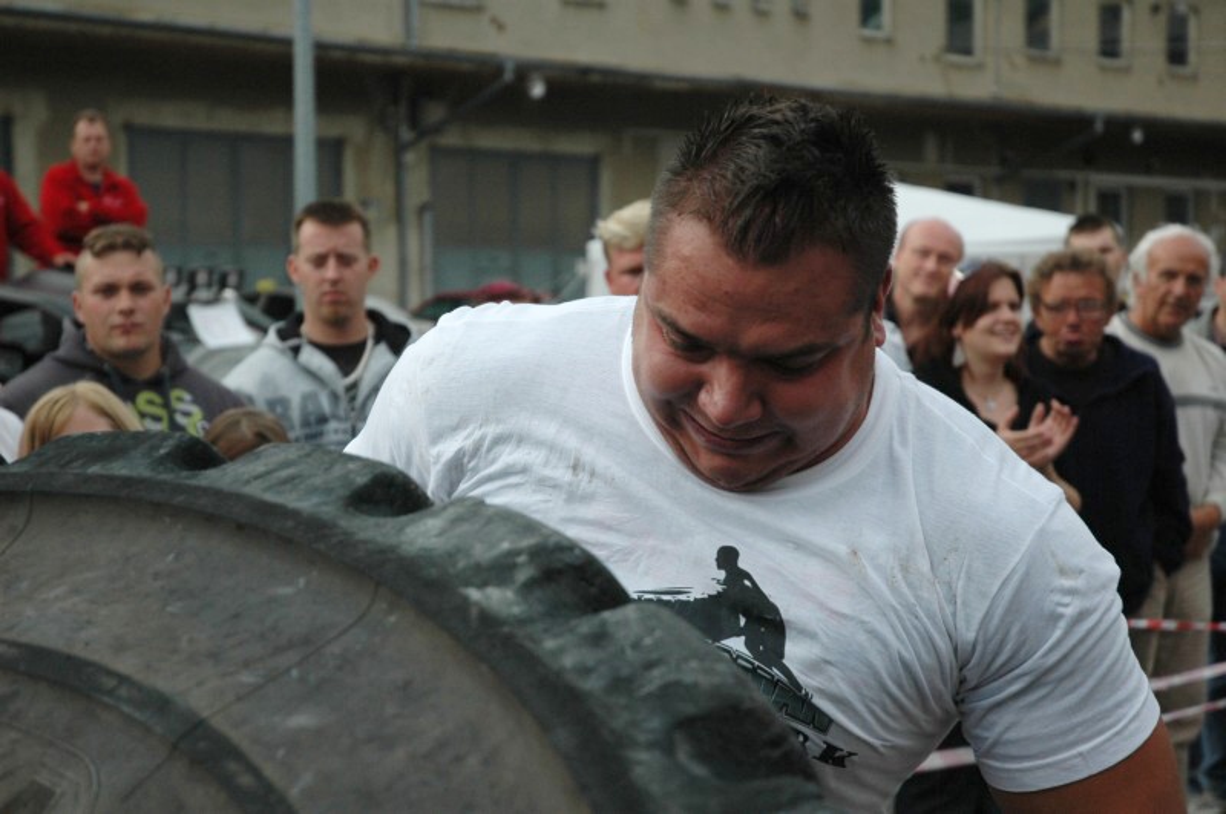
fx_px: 2653
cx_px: 613
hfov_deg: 26.0
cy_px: 407
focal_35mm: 78
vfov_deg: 17.4
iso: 500
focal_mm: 52
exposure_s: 1/1600
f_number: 4.5
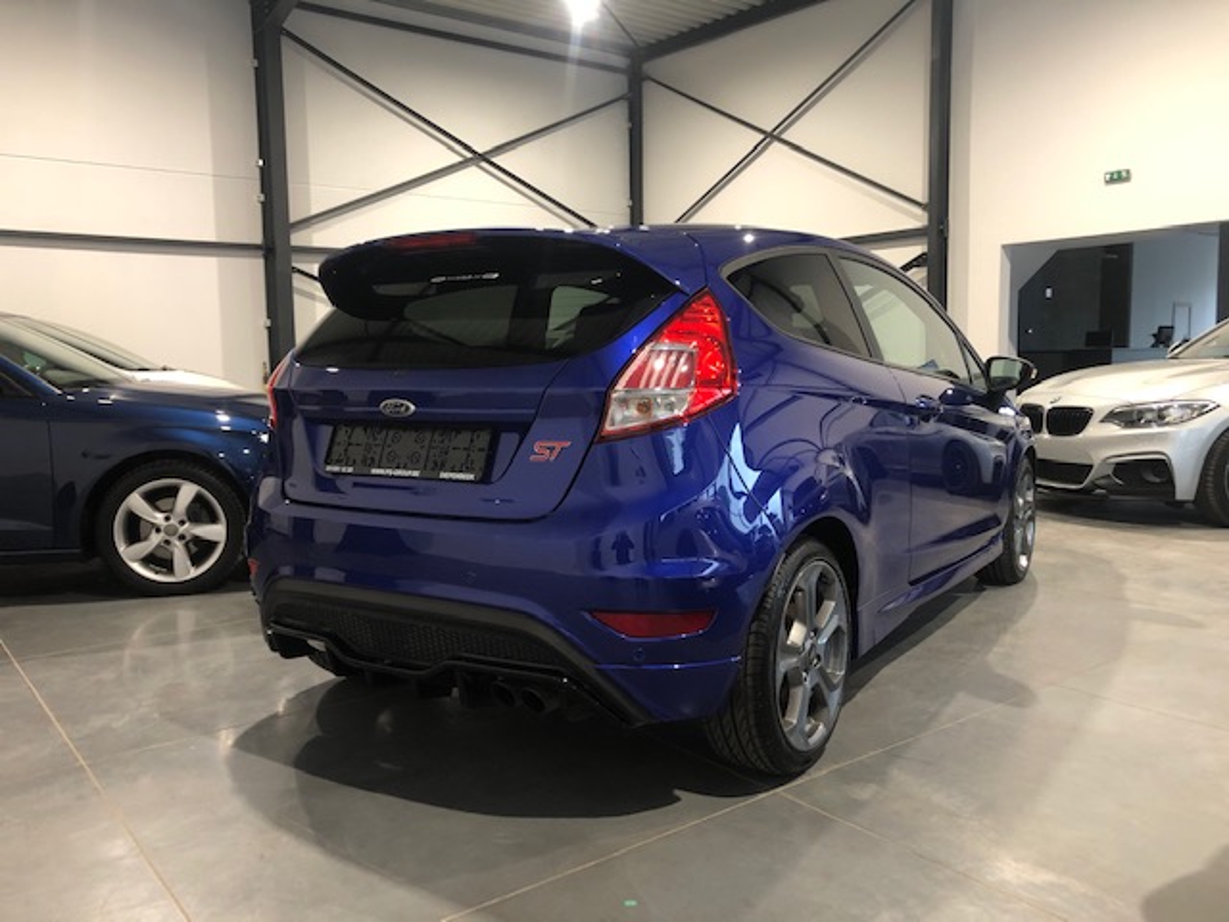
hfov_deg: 63.4
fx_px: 994
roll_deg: +0.7
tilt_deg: -6.5
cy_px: 461
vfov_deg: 49.7
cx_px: 614
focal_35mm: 28
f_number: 1.8
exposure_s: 1/17
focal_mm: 3.99
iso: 50
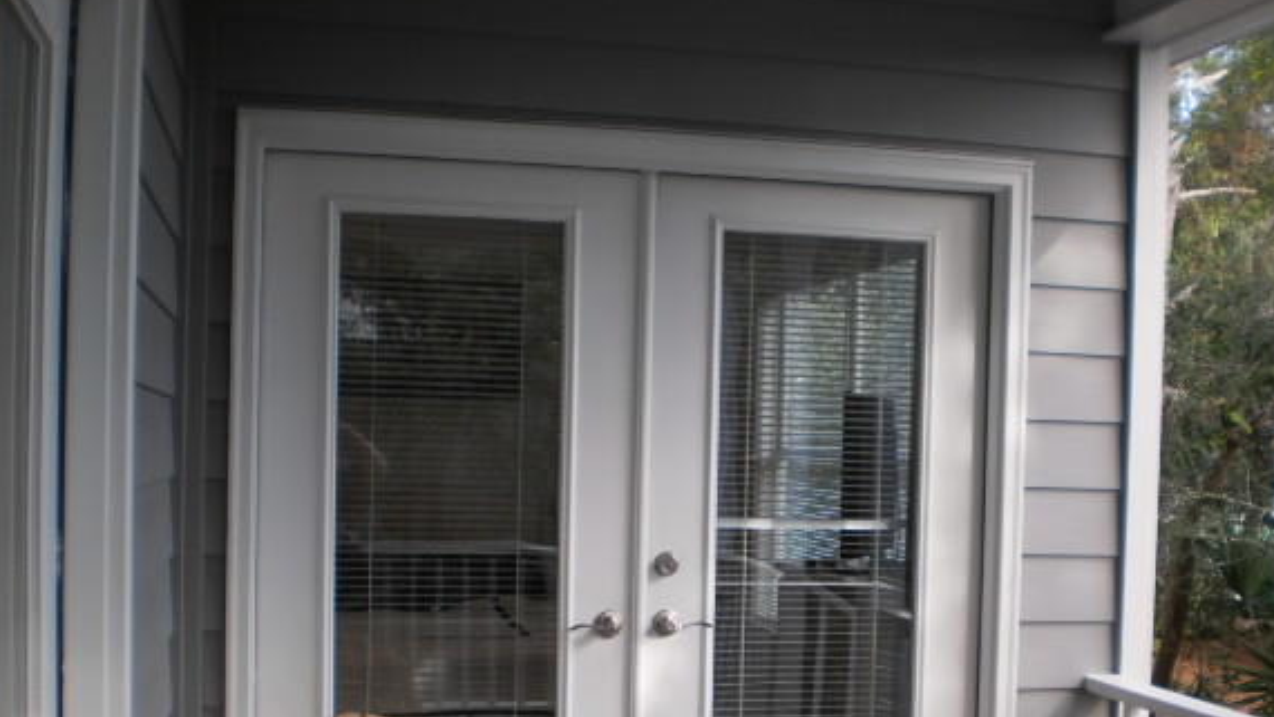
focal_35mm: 44
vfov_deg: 26.9
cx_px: 691
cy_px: 487
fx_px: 1487
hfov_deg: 46.3
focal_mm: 6.3
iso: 100
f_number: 3.1
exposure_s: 1/100
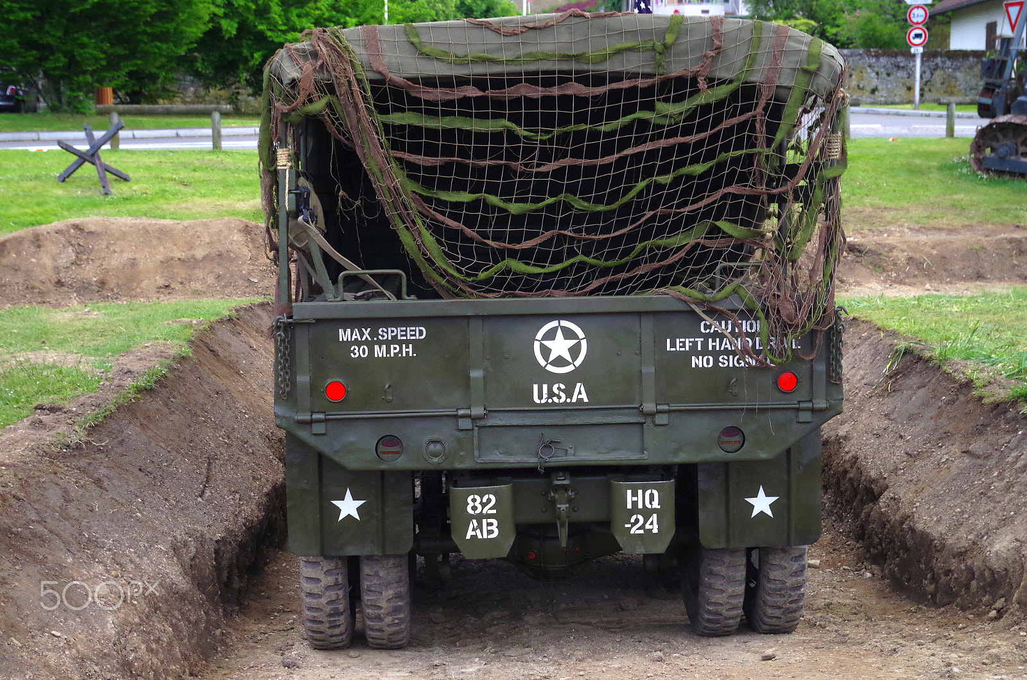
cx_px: 514
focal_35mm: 57
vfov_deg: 23.7
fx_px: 1622
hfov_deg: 35.1
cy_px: 340
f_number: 6.3
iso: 1600
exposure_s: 1/60
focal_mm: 38
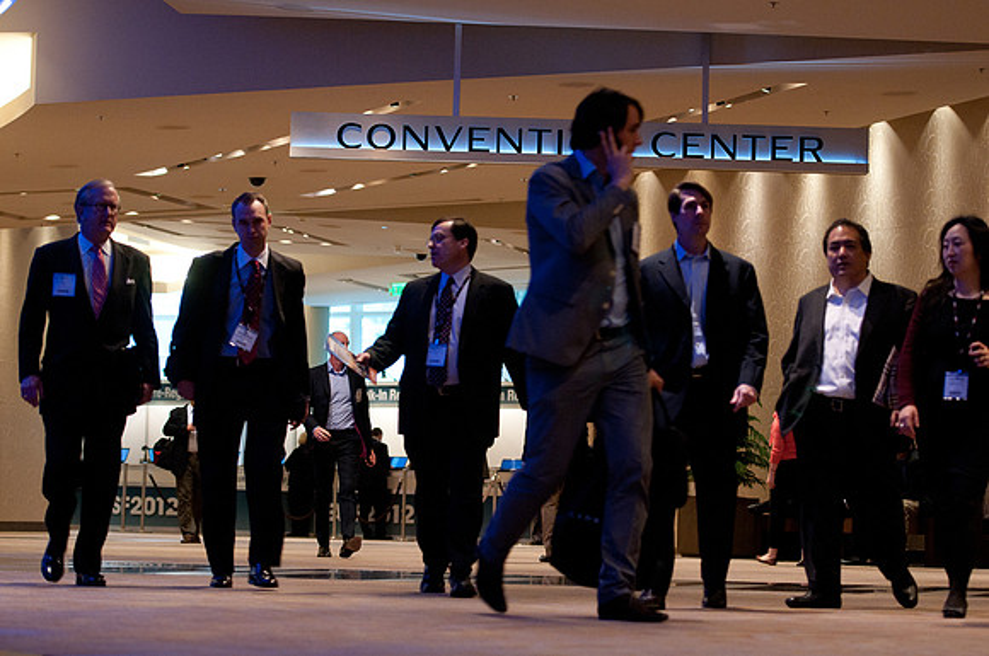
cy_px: 328
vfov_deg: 13.0
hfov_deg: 19.5
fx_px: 2881
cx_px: 494
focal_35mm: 105
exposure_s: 1/80
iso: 1000
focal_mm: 70
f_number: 2.8
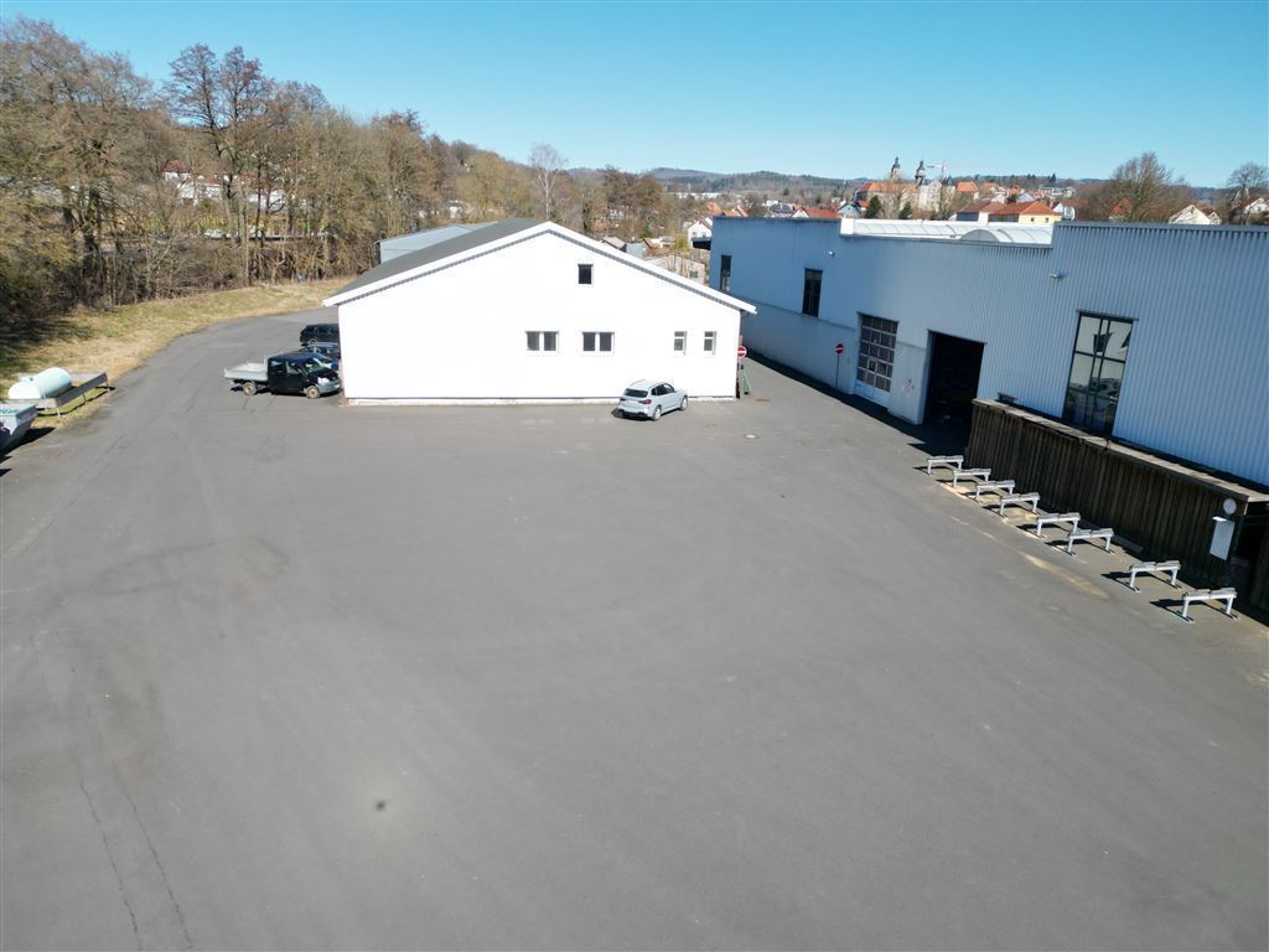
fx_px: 880
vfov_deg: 56.8
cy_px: 476
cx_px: 634
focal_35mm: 24
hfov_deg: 71.6
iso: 200
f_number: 1.7
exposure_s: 1/3200
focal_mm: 6.72
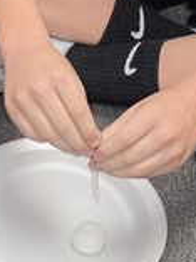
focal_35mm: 151
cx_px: 87
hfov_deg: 9.8
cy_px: 69
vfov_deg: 13.0
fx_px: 1140
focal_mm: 6.5
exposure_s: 1/120
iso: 125
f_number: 1.4
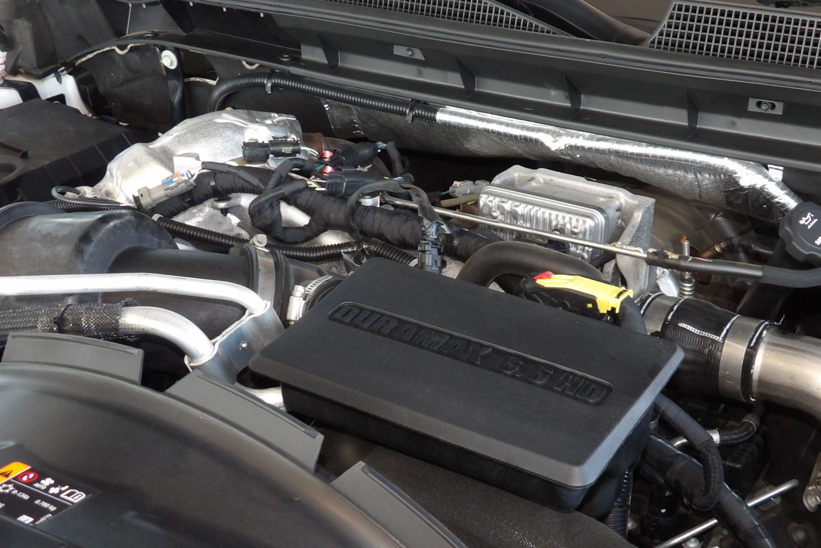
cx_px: 493
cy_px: 319
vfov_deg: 28.0
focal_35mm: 48
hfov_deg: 40.9
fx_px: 1095
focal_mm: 5.9
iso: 200
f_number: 3.6
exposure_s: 1/33
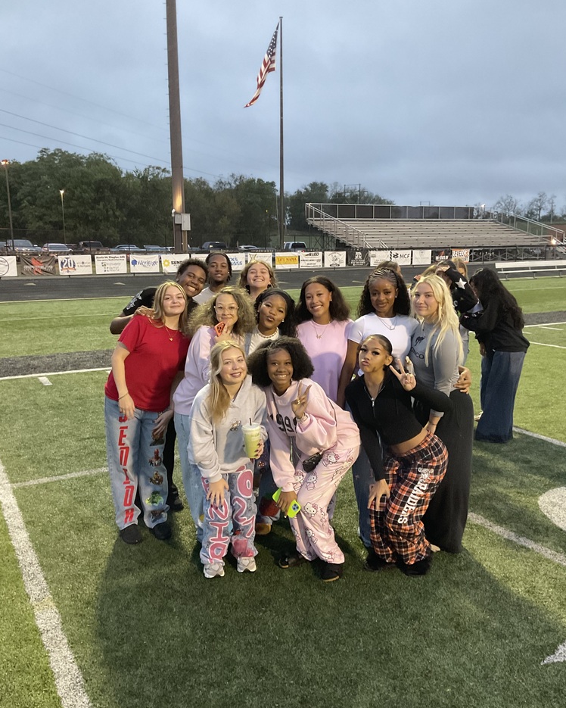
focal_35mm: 31
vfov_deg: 57.2
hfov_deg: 47.1
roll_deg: -1.5
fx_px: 649
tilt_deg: -12.0
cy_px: 363
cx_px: 285
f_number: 1.8
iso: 250
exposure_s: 1/60
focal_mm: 3
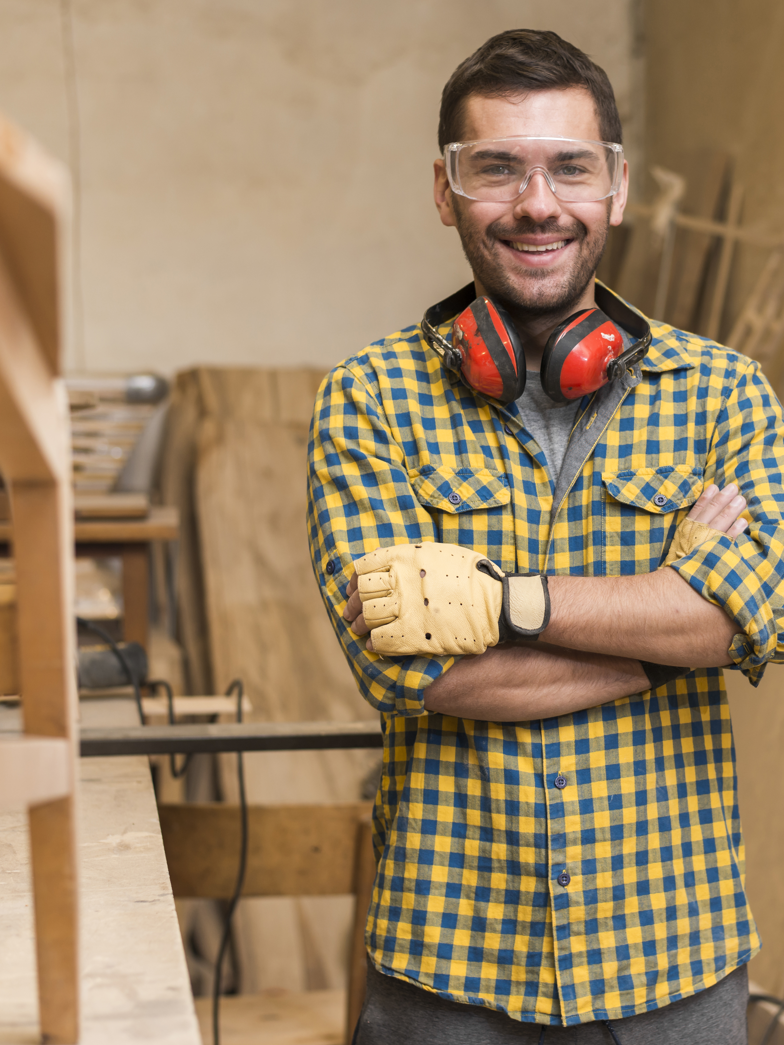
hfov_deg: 19.9
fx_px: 2204
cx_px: 660
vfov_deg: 26.7
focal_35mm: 73
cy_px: 516
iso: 320
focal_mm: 50
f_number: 2.8
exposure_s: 1/160
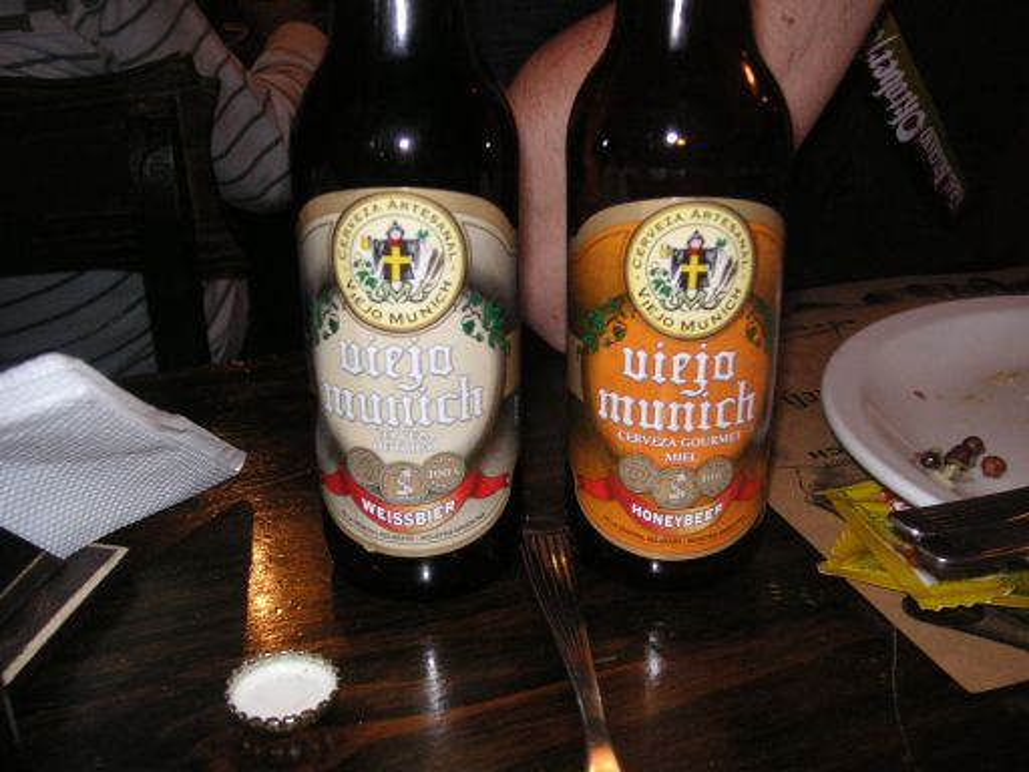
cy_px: 386
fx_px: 1100
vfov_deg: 38.7
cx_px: 514
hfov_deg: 50.1
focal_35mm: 37
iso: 160
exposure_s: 1/45
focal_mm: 6.1
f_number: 2.8
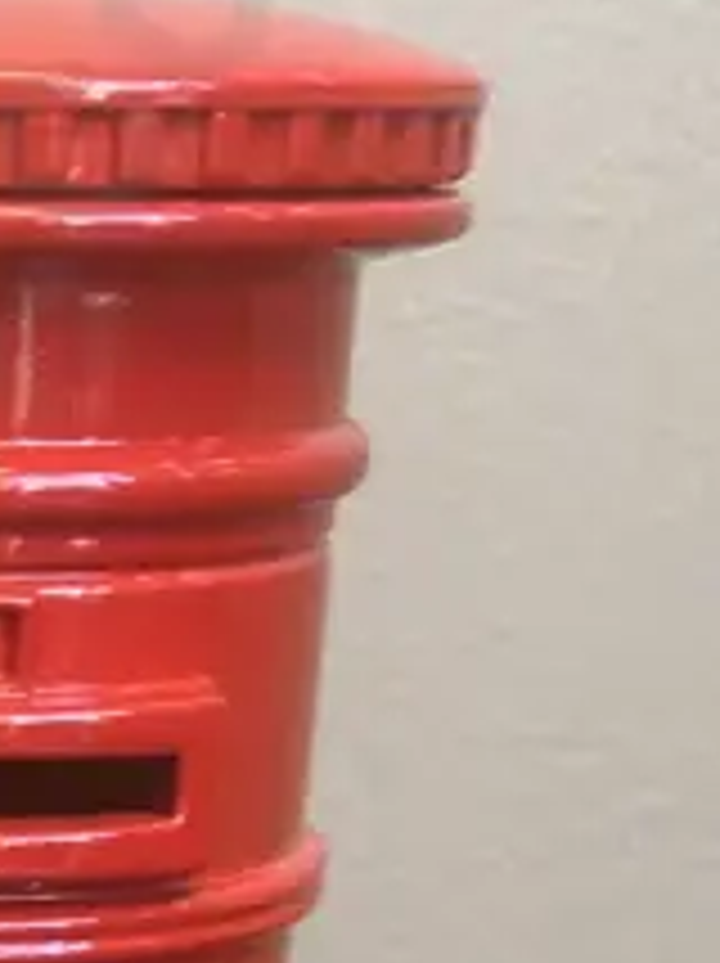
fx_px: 3724
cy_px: 1426
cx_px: -891
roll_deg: -1.0
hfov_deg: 9.9
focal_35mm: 134
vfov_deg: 13.9
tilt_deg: -18.5
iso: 160
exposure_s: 1/50
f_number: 1.8
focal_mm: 3.99
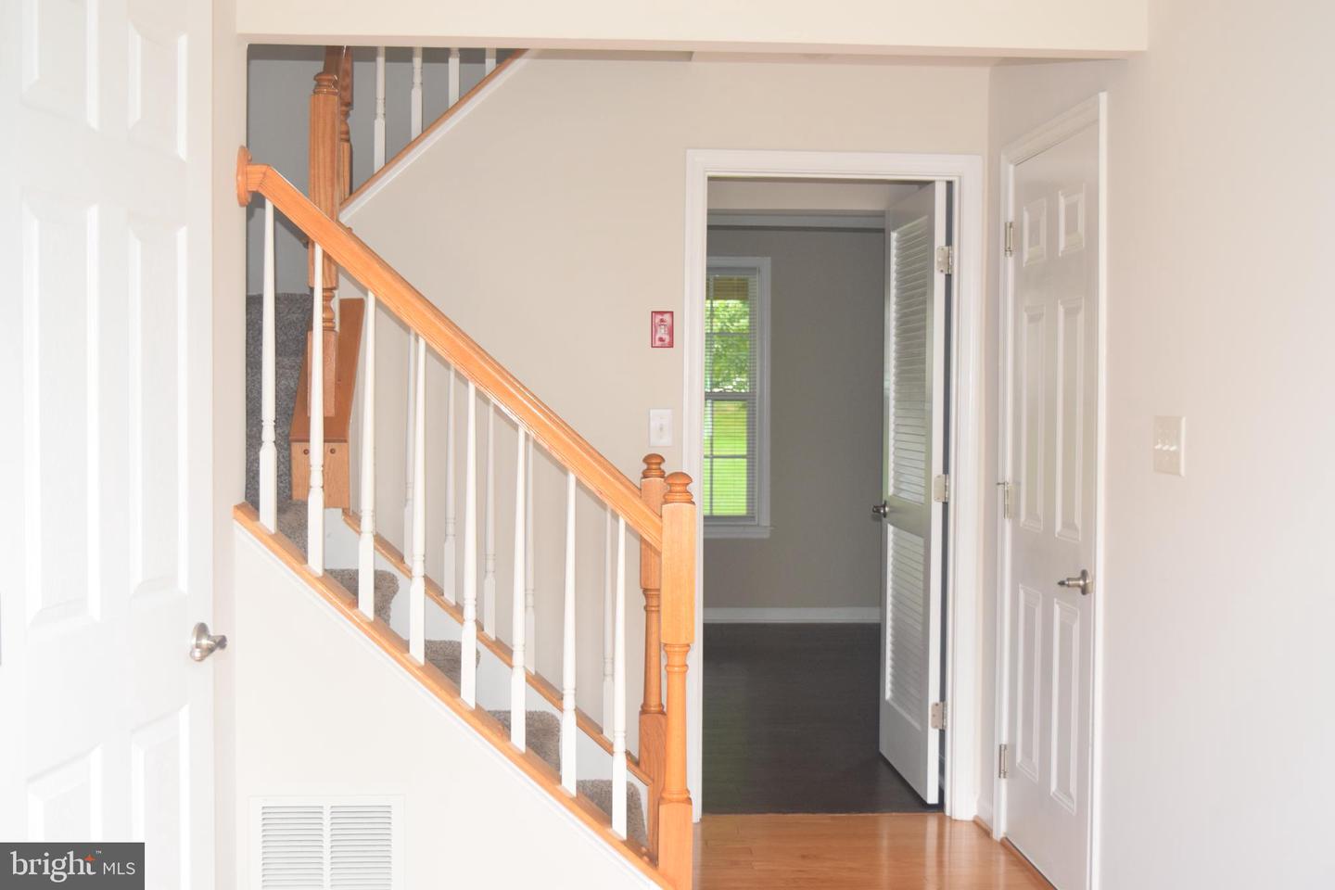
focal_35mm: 45
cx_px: 668
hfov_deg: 43.6
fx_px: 1669
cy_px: 445
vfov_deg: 29.9
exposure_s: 1/125
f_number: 5.6
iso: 800
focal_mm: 30
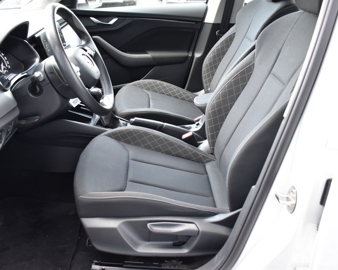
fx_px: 350
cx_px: 150
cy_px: 133
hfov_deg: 51.4
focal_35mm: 35
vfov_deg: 42.2
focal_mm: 20
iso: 800
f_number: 4
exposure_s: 1/60
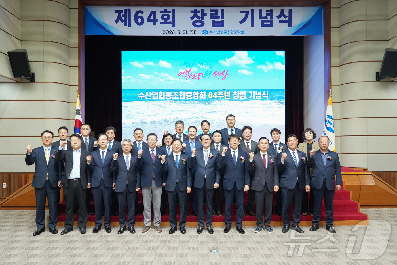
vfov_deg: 51.3
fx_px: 276
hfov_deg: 71.5
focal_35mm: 25
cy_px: 132
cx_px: 198
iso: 1250
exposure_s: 1/125
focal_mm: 25
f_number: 4
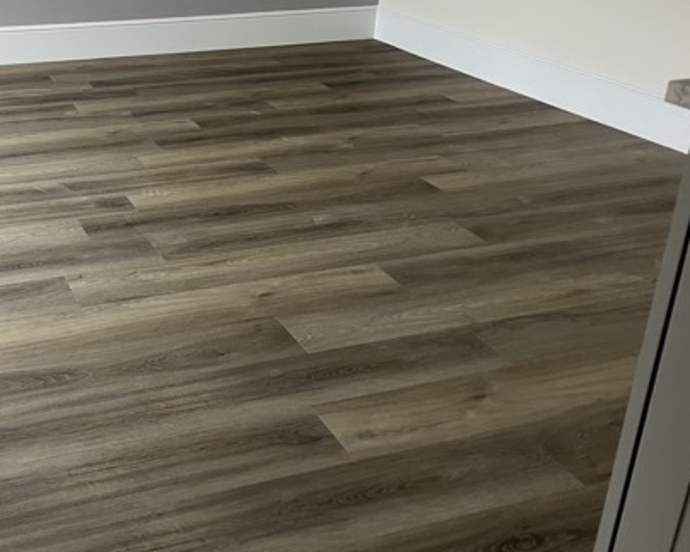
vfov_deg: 33.9
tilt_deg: -21.5
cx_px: 150
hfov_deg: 40.5
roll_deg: -0.9
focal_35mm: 44
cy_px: 201
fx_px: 898
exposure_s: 1/60
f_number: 1.6
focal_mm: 5.1
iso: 250
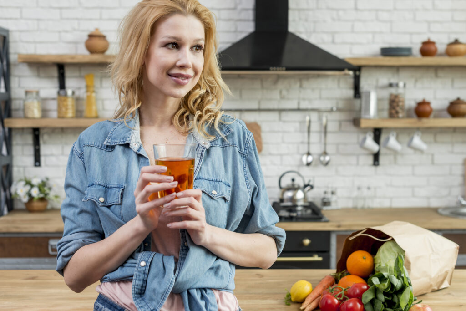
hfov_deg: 39.6
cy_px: 156
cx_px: 233
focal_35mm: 50
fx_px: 647
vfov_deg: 27.0
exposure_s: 1/160
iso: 160
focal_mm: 50
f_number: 4
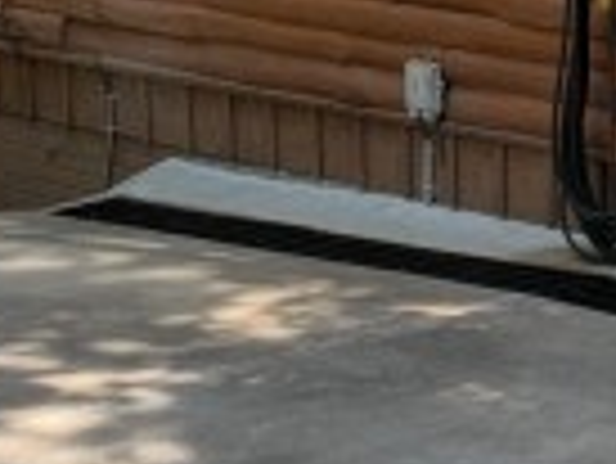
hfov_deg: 10.3
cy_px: -583
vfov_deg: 7.8
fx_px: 3188
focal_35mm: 179
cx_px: 1156
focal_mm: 12.3
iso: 180
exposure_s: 1/1600
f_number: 2.8
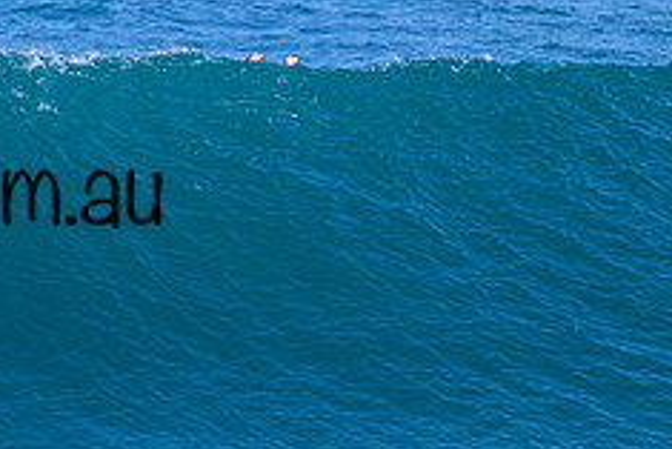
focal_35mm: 1592
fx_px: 29734
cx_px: -102
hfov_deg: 1.3
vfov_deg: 0.9
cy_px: 75
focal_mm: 560
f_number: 8
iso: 1000
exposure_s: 1/2000
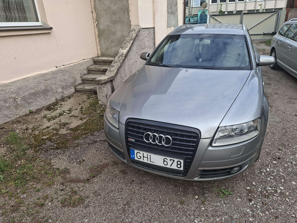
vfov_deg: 58.9
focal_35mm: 23
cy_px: 112
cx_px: 148
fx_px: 197
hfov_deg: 73.9
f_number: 1.8
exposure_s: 1/228
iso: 50
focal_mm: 5.54
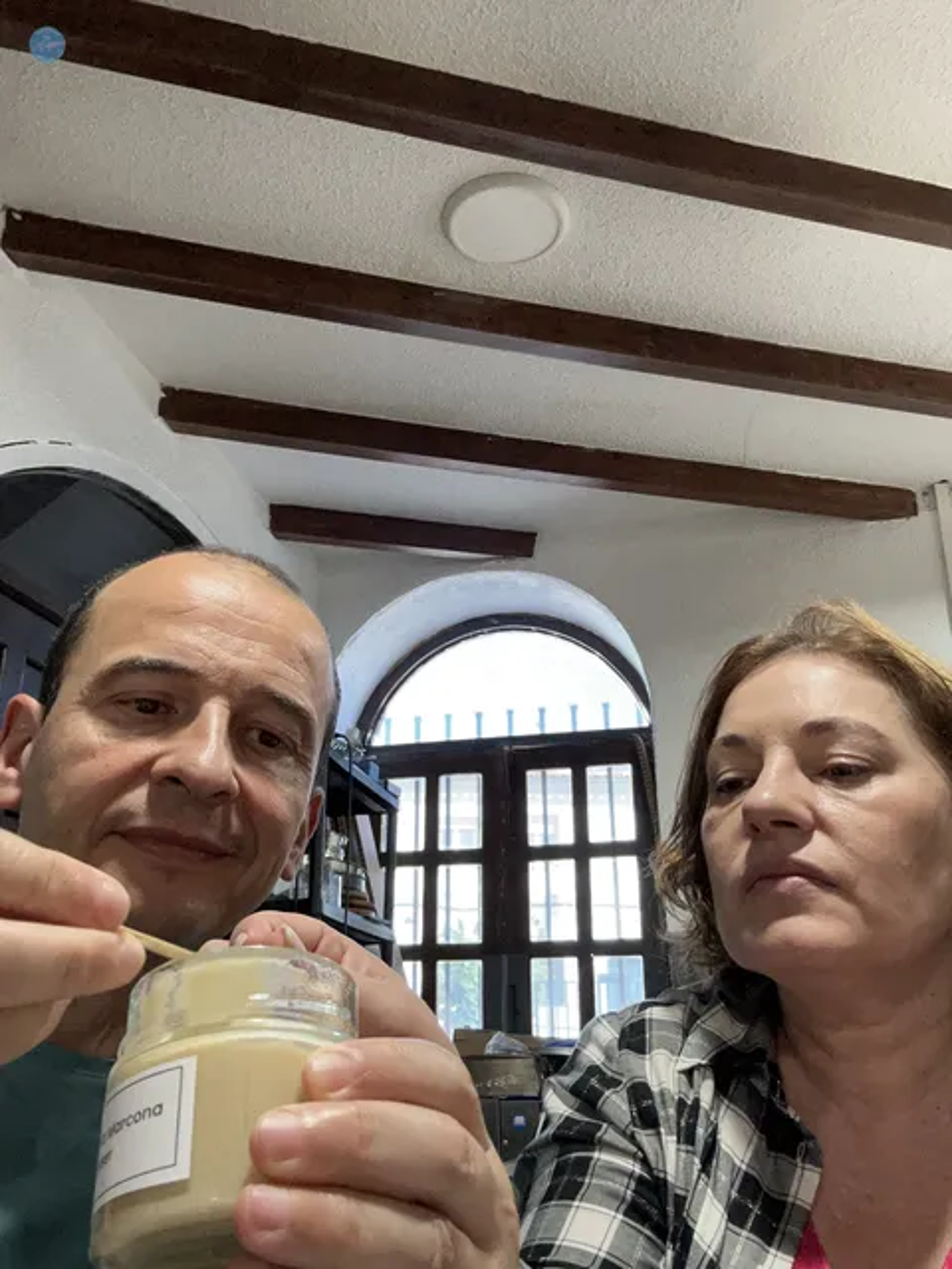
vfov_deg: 60.0
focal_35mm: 30
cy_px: 634
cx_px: 476
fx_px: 1100
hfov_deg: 46.8
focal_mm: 2.69
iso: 250
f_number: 1.9
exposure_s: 1/33
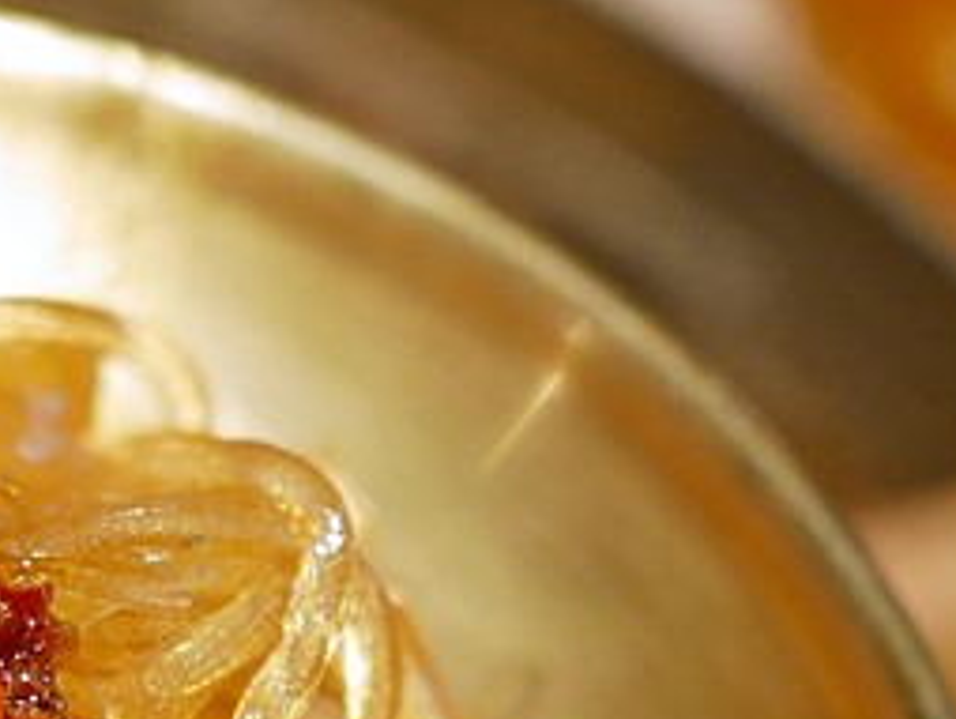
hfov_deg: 9.9
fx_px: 5446
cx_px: -245
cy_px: 1075
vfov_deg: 7.4
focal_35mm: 197
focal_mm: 25
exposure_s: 1/60
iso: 250
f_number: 1.8
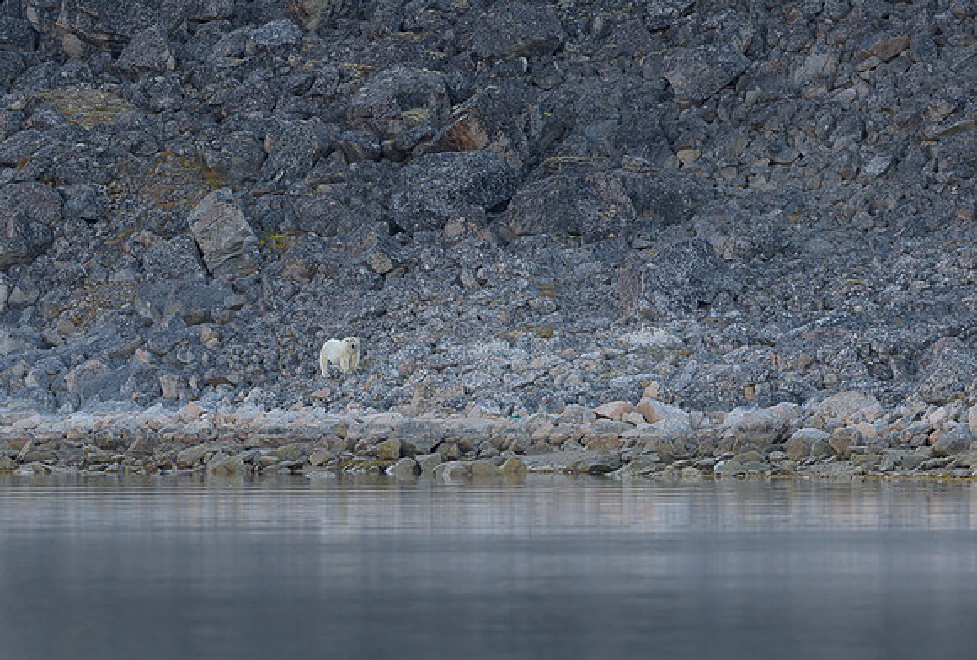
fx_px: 15271
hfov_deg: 3.7
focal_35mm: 560
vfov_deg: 2.5
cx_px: 427
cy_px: 367
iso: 1600
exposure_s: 1/1600
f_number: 5.6
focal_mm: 500
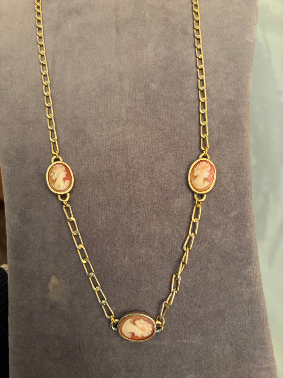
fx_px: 283
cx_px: 142
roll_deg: +8.0
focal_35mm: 26
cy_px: 189
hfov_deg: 53.1
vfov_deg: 67.3
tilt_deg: -36.3
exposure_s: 1/50
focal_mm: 5.96
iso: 200
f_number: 1.6
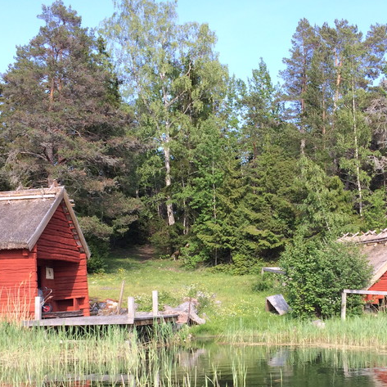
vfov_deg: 32.1
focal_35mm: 52
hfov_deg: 32.8
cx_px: 205
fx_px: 658
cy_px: 293
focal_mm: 4.15
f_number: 2.2
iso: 32
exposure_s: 1/604
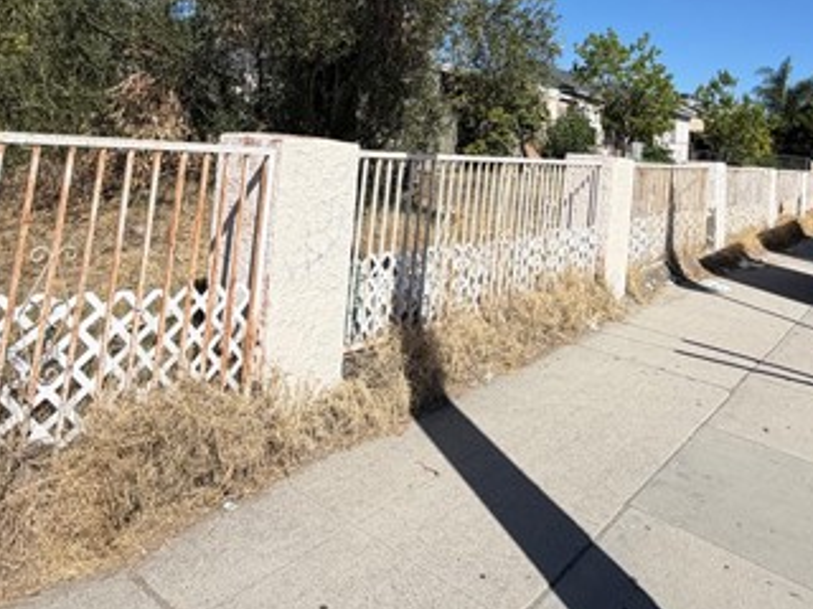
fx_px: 658
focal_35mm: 28
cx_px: 445
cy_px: 104
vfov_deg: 46.6
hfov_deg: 63.3
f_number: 2.2
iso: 20
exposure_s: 1/1235
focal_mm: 2.22
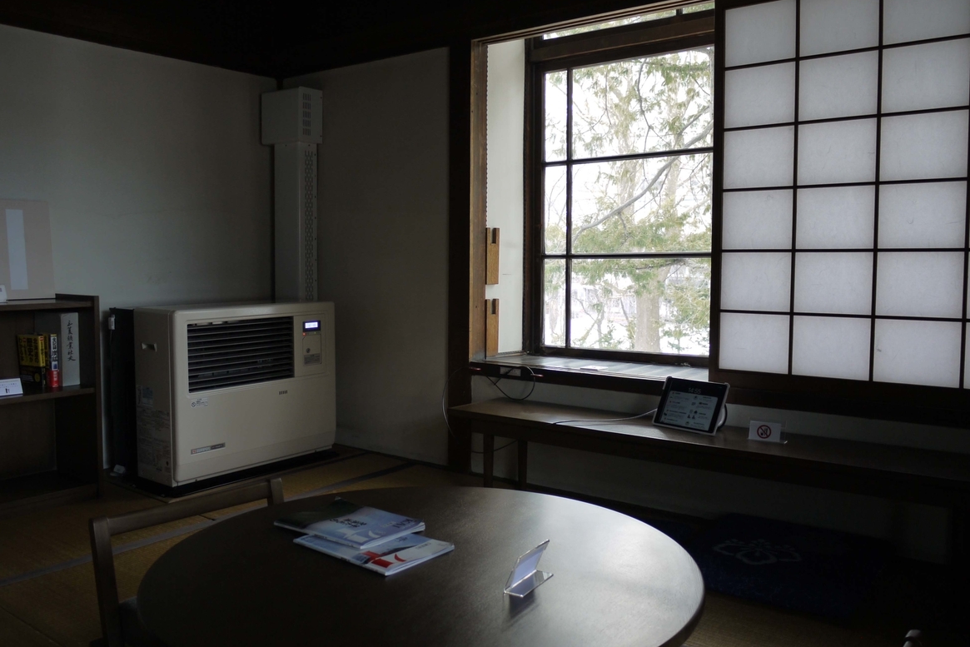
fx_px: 808
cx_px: 471
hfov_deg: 61.9
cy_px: 304
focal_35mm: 30
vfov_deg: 43.6
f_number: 3.5
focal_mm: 14
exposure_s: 1/30
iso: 160
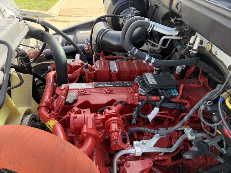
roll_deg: -1.0
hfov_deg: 71.6
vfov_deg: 56.8
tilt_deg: -37.4
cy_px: 86
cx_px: 116
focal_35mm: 24
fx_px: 160
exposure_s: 1/243
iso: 80
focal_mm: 6.76
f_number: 1.78
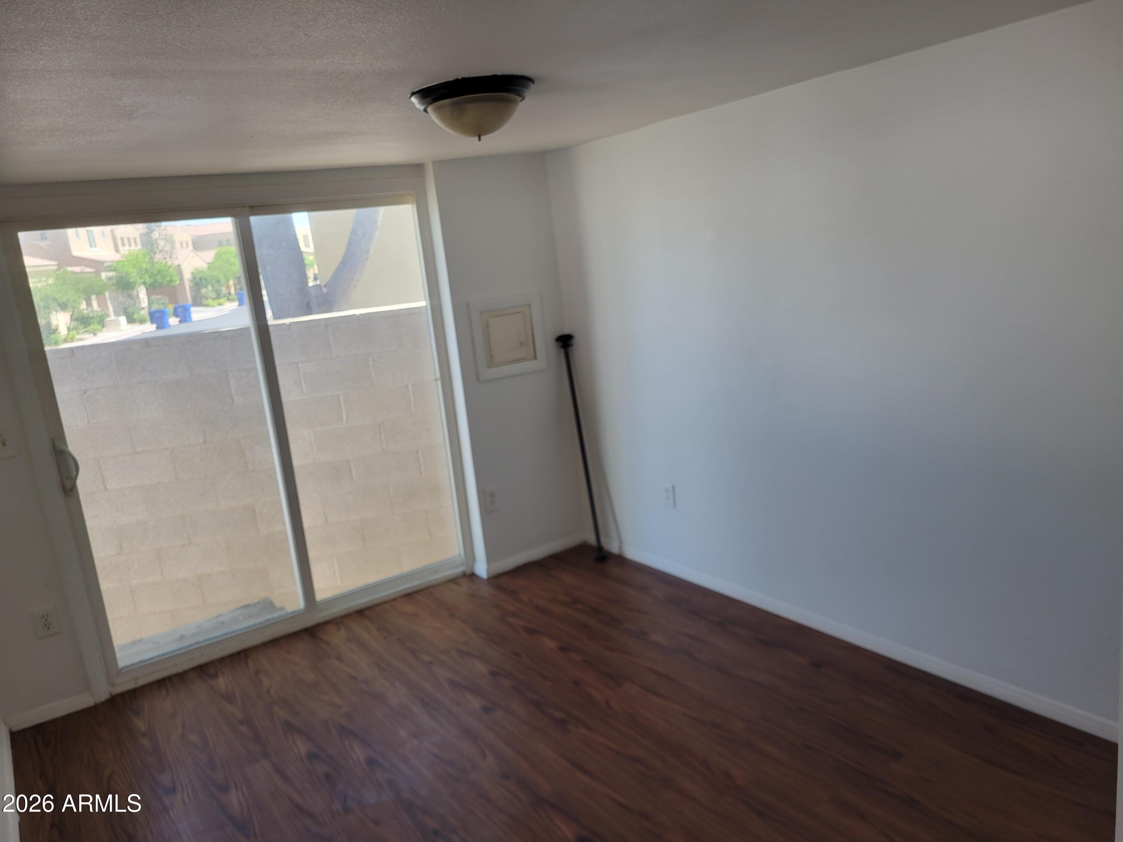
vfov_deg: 53.1
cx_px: 562
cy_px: 421
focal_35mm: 26
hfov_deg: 67.3
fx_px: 843
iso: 64
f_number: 1.8
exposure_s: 1/120
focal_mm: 5.4
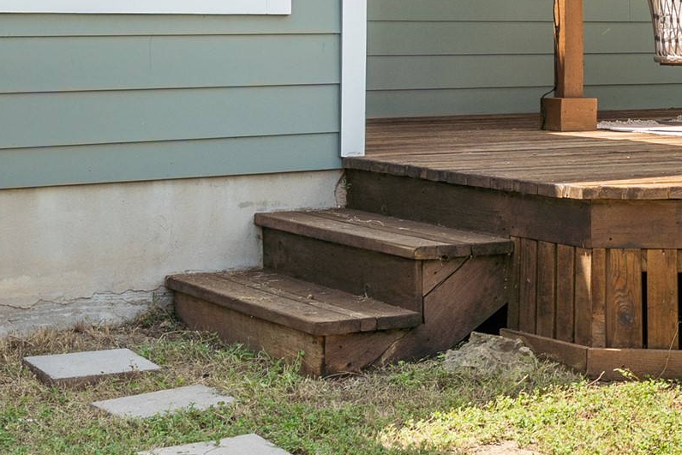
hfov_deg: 20.8
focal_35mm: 90
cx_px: 865
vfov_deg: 15.1
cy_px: 66
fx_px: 1705
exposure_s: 1/30
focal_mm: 22
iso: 100
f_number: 8
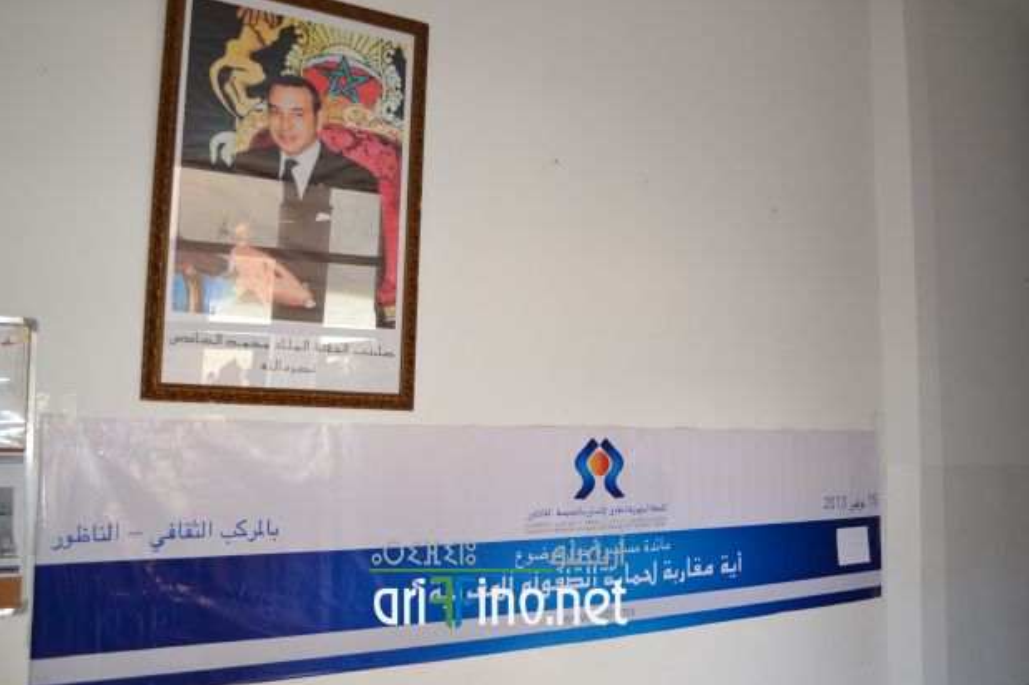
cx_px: 502
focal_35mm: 31
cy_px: 351
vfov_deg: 42.3
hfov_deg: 60.3
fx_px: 886
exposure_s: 1/60
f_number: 3.8
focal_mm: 20
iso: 1250
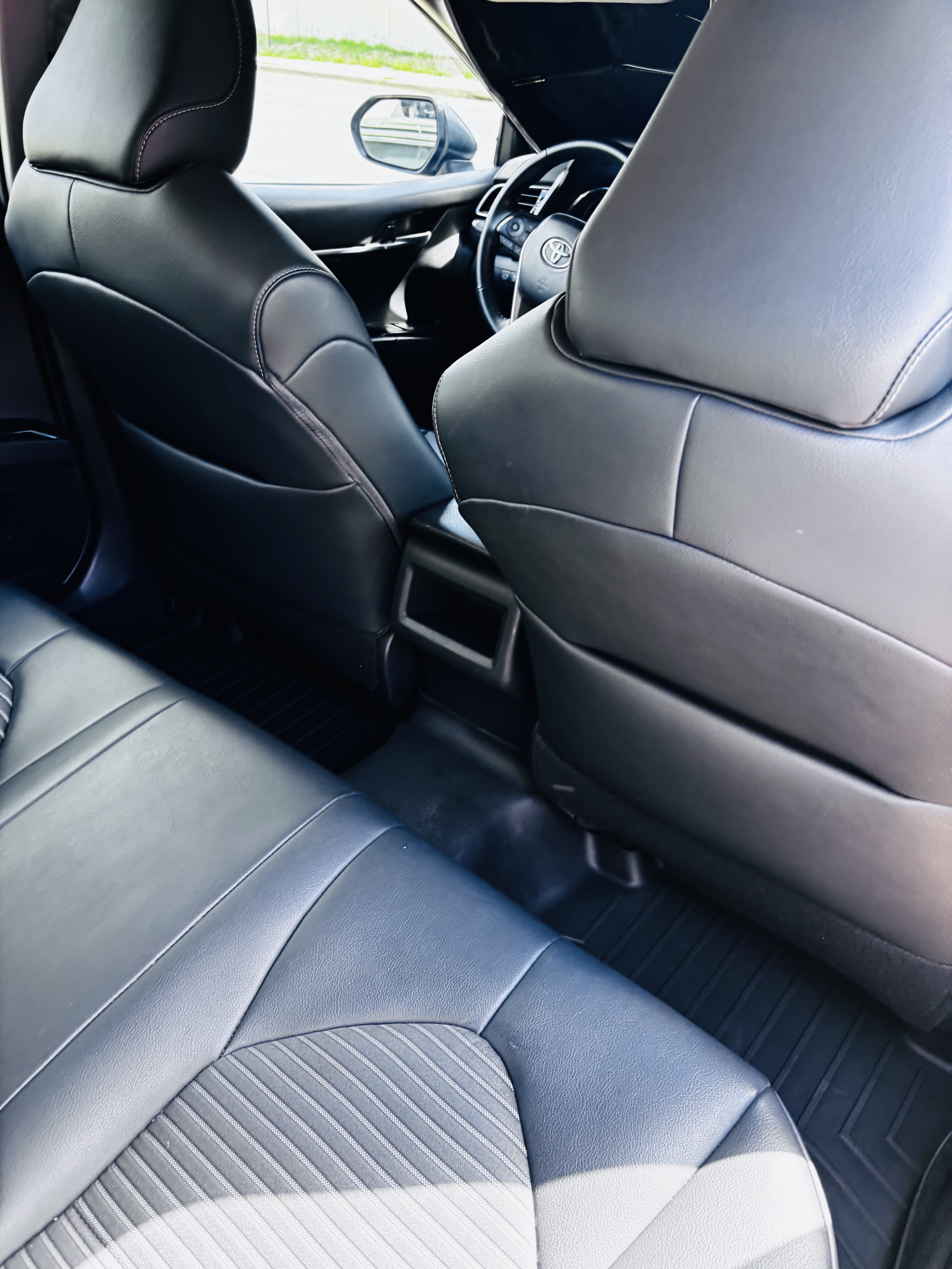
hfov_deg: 53.1
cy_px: 634
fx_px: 953
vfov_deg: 67.3
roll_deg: -5.2
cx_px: 476
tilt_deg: -32.1
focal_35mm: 26
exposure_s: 1/72
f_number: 1.6
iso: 125
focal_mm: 5.96
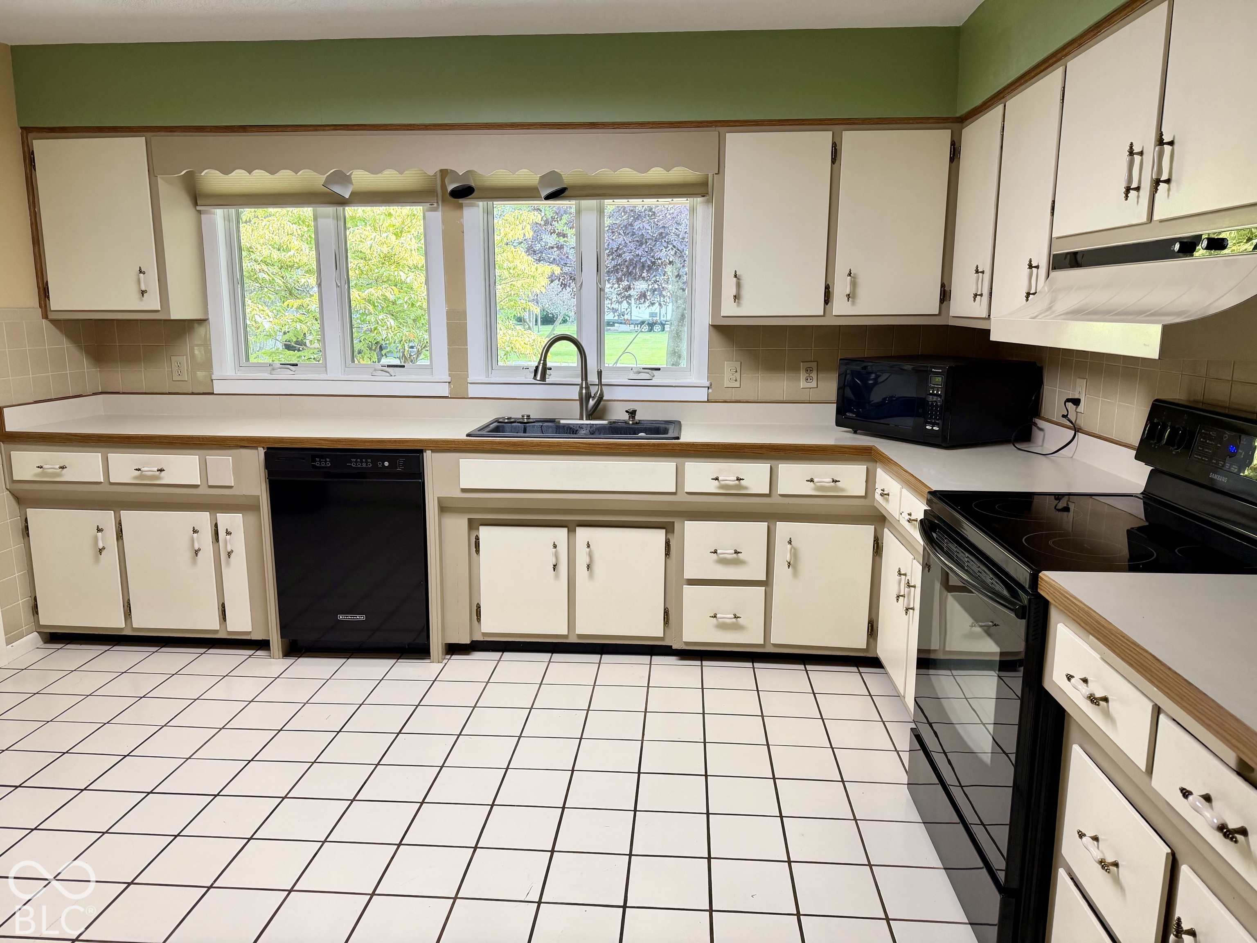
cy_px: 472
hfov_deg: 71.6
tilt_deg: -10.5
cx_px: 628
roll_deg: +0.1
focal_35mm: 24
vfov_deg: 56.8
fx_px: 872
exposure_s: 1/120
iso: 160
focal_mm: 6.76
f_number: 1.78
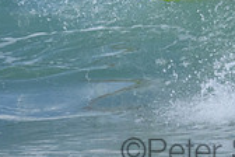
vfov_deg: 0.5
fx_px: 18061
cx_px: 229
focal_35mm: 2767
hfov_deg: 0.7
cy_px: -82
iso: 4000
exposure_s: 1/1000
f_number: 11
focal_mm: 800
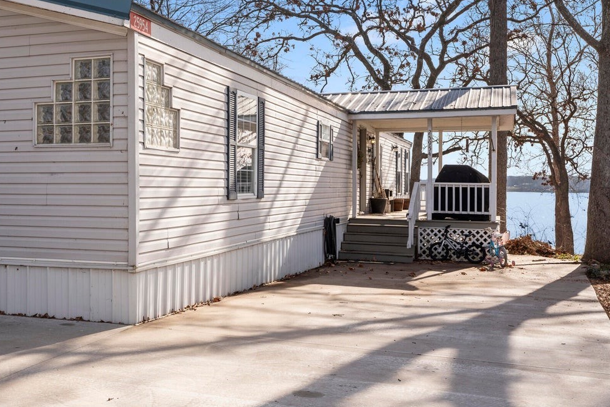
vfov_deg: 30.5
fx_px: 746
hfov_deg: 43.4
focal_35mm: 44
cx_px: 171
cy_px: 189
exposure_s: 1/160
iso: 160
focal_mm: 28
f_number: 8
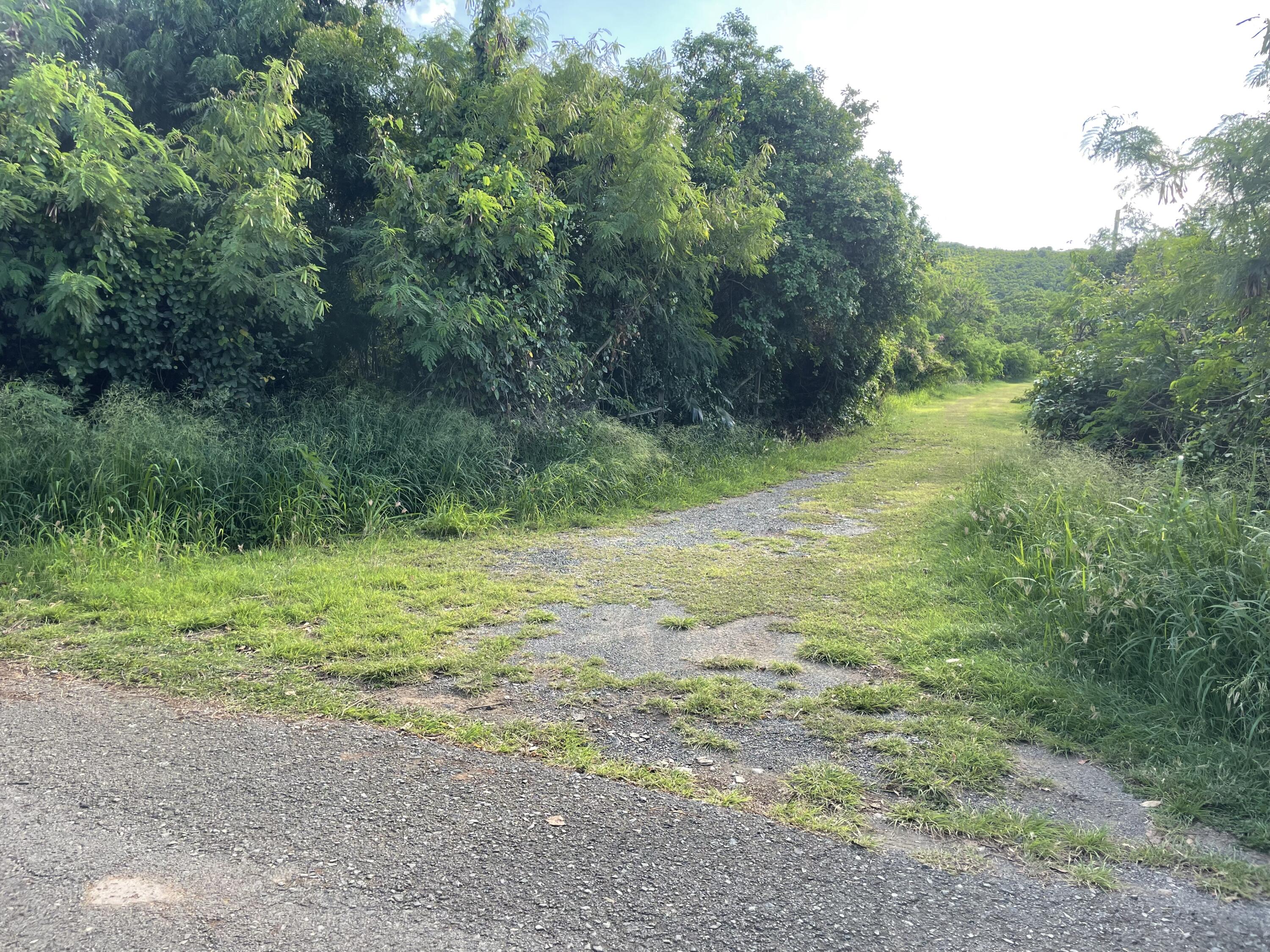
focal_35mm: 26
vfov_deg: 53.1
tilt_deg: -6.0
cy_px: 476
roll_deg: -0.5
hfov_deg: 67.3
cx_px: 635
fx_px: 954
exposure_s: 1/344
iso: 32
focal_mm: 4.2
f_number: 1.6
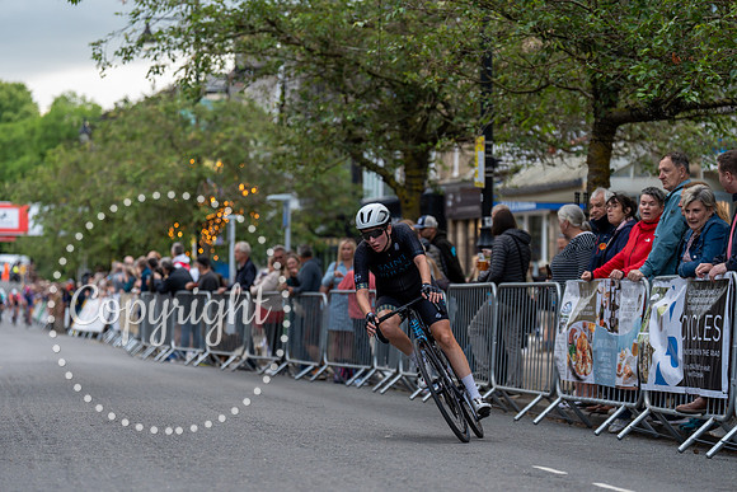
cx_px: 368
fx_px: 2435
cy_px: 246
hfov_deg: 17.2
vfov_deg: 11.5
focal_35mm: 119
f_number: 2.8
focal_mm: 115
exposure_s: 1/800
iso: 640
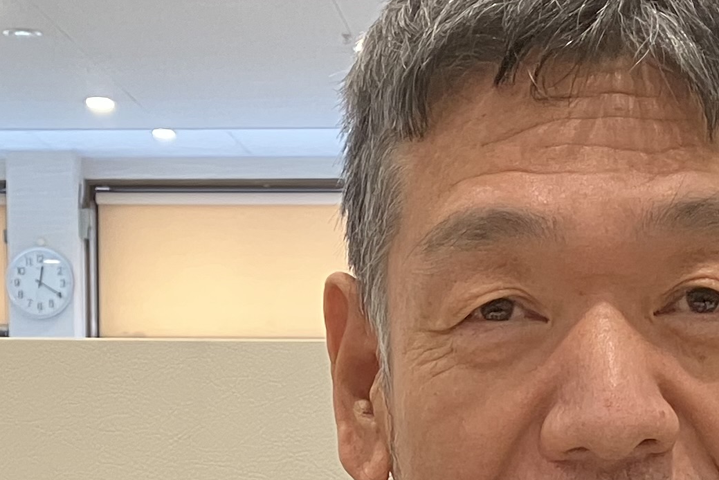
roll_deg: +0.1
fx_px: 2257
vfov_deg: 11.2
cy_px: 900
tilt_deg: -7.8
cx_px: 409
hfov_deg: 18.1
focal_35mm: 113
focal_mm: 3.99
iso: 100
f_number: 1.8
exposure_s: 1/60
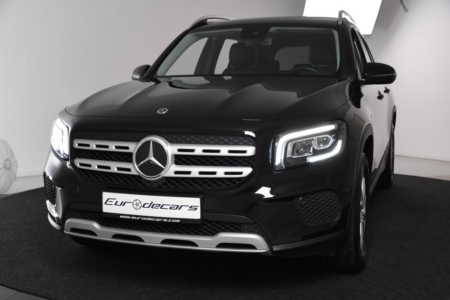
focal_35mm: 46
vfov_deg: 29.0
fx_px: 581
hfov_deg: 42.3
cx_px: 225
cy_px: 150
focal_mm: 31
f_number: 5.6
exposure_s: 1/125
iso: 1600
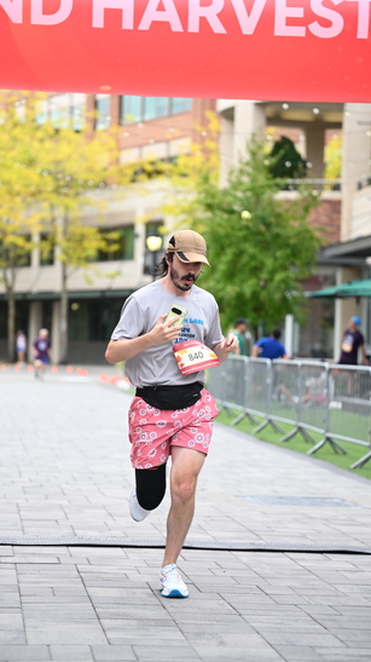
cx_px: 171
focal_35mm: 97
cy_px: 332
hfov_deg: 12.5
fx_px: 1699
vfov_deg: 22.0
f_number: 2.8
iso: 800
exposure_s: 1/2000
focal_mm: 92
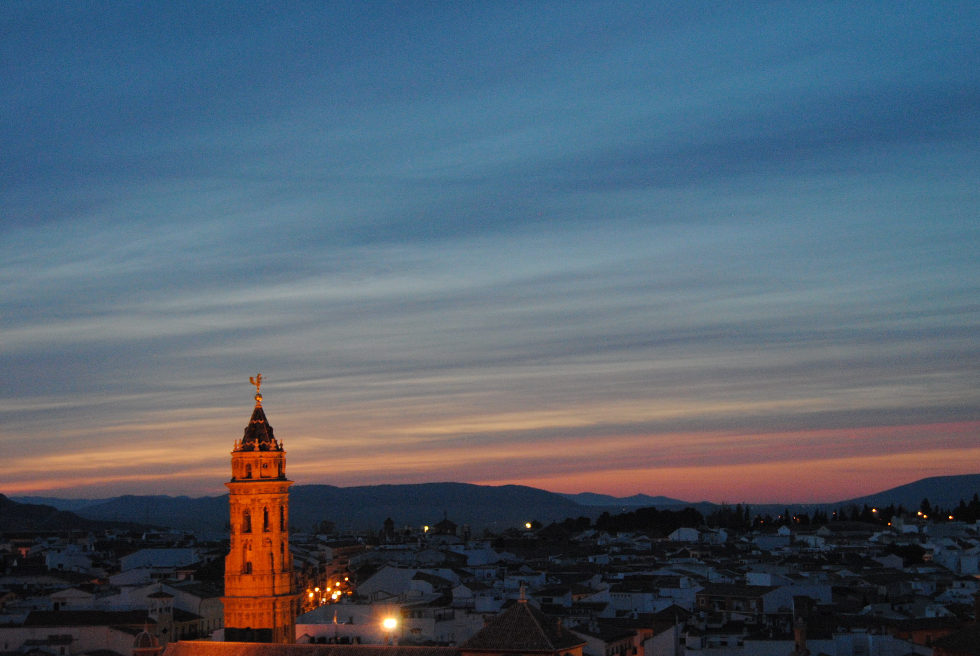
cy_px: 348
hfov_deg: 31.3
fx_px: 1744
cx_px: 554
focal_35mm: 64
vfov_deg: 21.3
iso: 800
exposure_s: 1/30
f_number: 4.5
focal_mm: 32
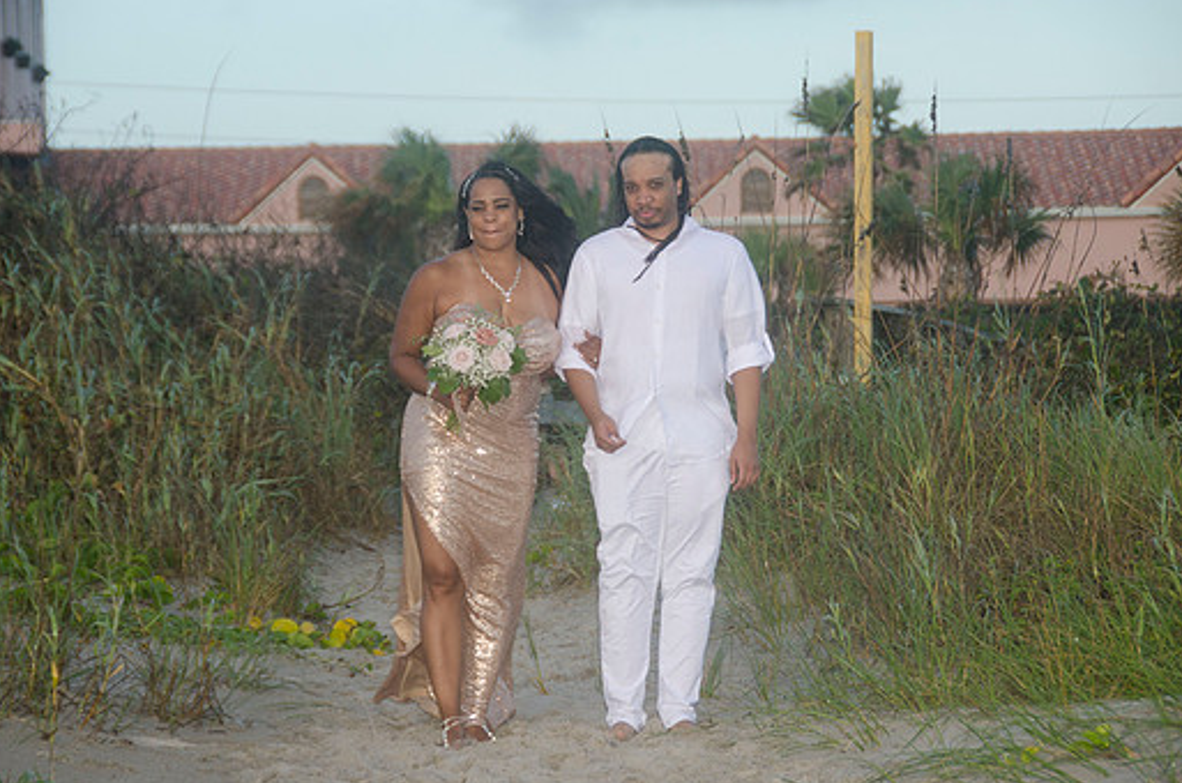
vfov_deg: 8.5
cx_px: 576
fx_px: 5276
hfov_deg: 12.8
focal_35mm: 161
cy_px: 401
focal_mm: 95
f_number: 5.6
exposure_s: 1/250
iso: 200
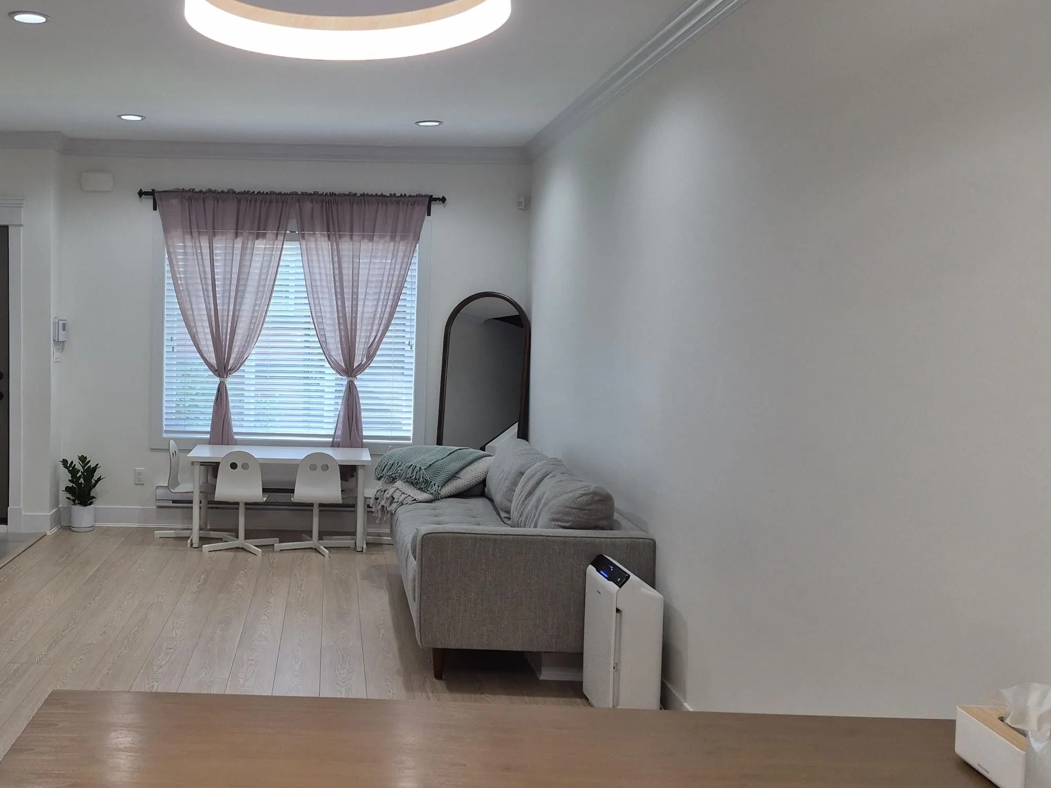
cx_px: 326
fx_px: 1063
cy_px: 393
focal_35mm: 35
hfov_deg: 51.4
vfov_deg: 40.7
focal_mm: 5.4
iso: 160
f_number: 1.8
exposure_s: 1/120
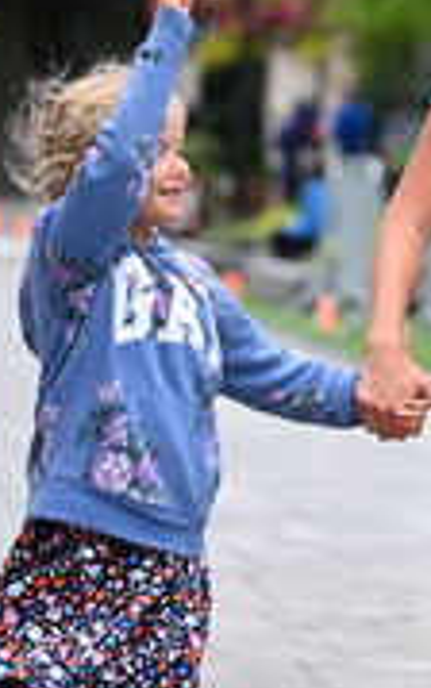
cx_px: 464
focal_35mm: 301
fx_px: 5652
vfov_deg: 7.0
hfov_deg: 4.4
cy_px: 85
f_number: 2.8
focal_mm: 96
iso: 640
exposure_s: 1/2000
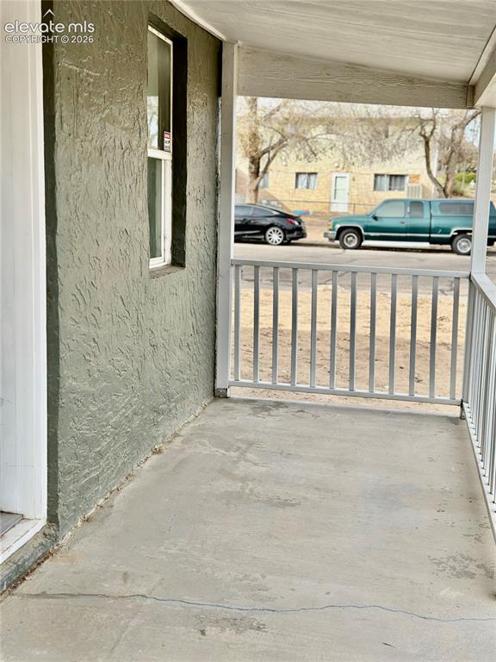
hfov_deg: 30.3
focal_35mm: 48
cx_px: 248
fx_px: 917
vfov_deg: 39.7
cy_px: 331
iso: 80
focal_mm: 6.86
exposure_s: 1/1721
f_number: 1.78
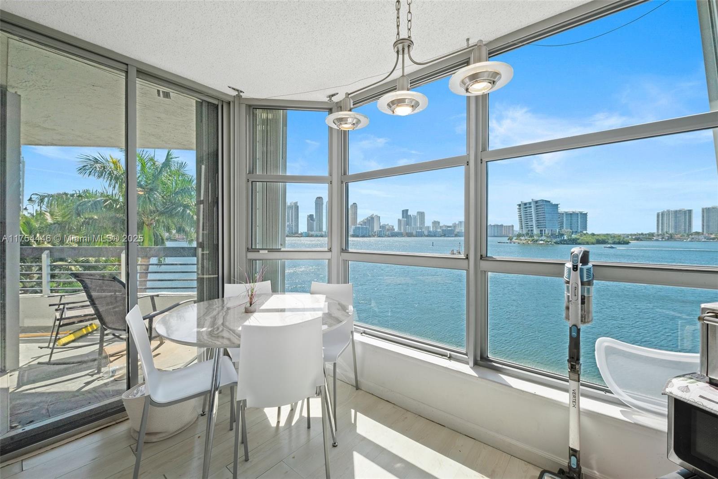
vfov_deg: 81.2
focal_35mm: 14
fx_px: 279
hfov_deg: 104.2
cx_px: 359
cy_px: 240
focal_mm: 14
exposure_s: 1/25
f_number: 8
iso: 200
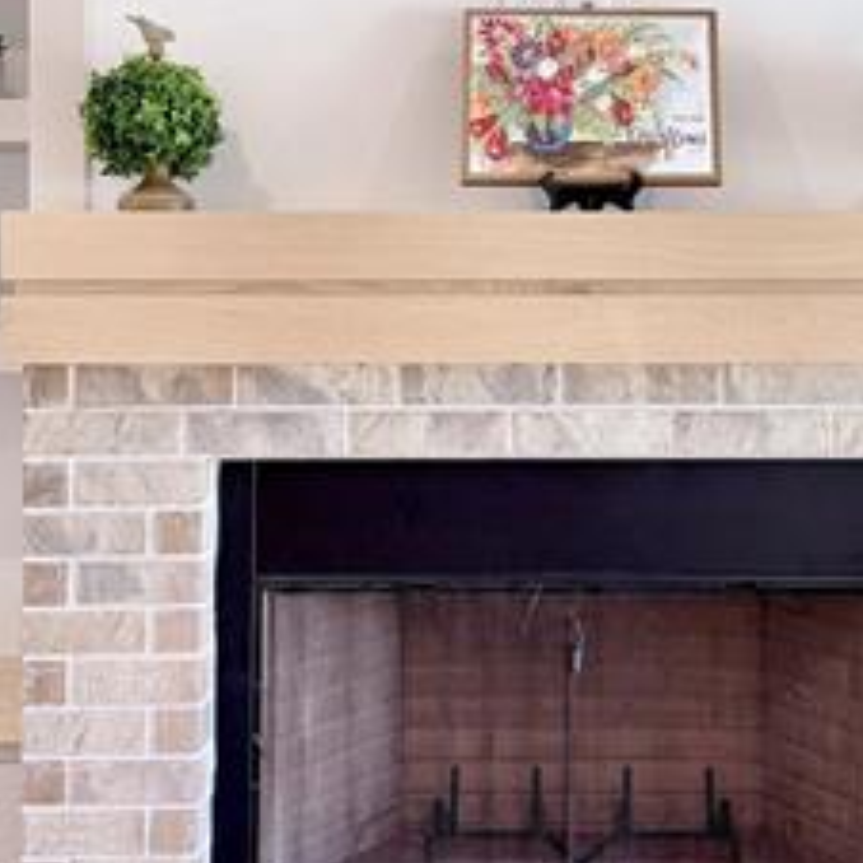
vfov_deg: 23.9
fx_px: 2031
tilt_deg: +0.6
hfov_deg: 23.9
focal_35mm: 72
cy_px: 275
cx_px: 573
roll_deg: +0.2
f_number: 1.78
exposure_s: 1/120
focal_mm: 6.76
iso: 160
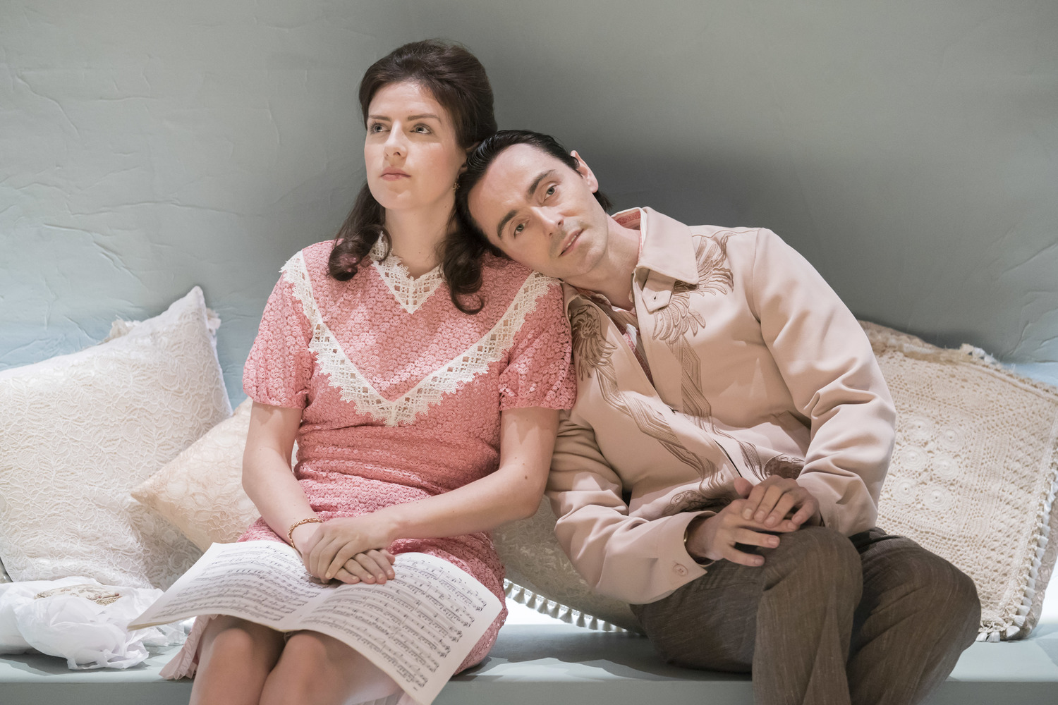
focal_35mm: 151
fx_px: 4437
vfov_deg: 9.1
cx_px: 529
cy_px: 352
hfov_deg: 13.6
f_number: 3.5
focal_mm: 151
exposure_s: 1/250
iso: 5000
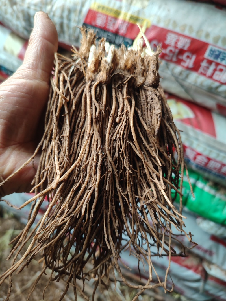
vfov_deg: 73.9
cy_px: 150
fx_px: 200
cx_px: 113
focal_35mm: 23
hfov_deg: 58.9
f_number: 1.8
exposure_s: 1/100
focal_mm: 5.25
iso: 500
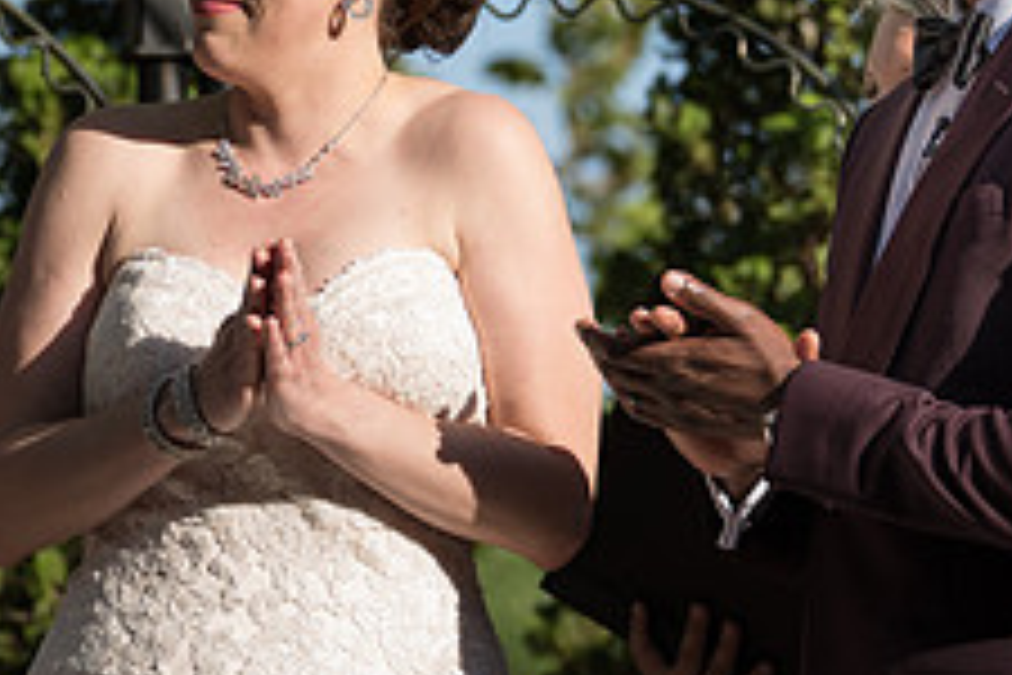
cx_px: 720
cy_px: 279
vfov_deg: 3.3
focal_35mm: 418
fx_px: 11750
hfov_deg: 4.9
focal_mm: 144
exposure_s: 1/500
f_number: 4
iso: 50
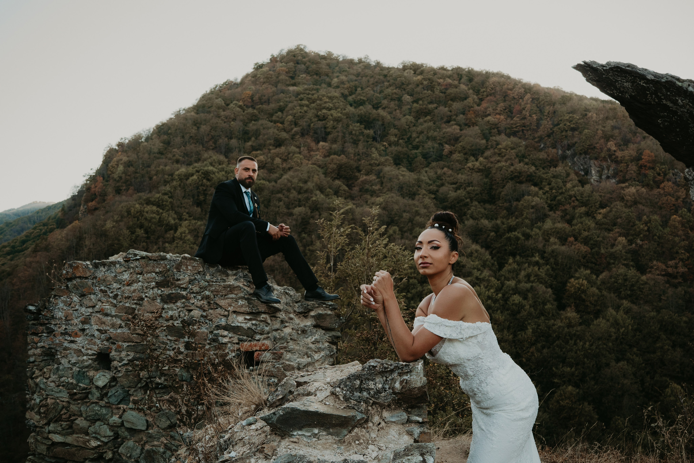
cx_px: 347
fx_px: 675
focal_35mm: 35
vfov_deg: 37.9
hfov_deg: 54.4
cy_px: 232
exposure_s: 1/500
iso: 1600
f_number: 6.3
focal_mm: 35
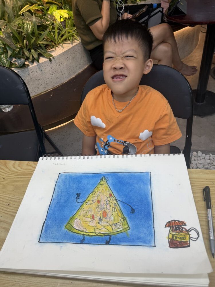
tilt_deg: -46.0
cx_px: 108
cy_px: 144
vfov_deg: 71.6
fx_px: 199
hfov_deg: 56.8
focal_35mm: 24
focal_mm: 6.76
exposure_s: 1/121
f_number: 1.78
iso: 64
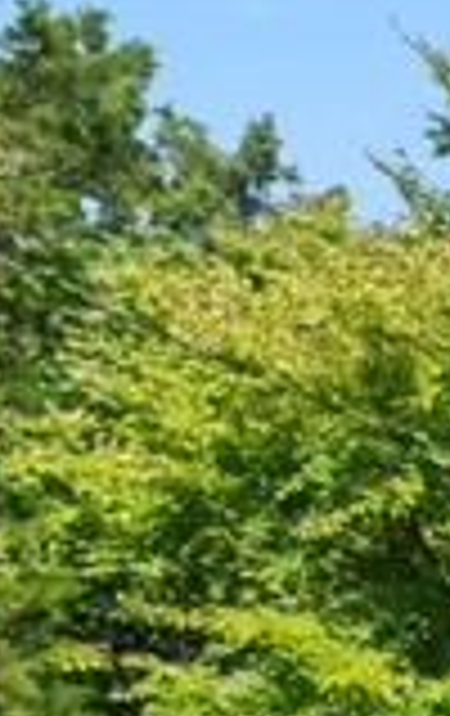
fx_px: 2482
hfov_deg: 6.3
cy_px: 1155
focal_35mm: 127
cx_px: 2236
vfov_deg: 14.9
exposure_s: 1/160
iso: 100
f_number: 7.1
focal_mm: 18.3
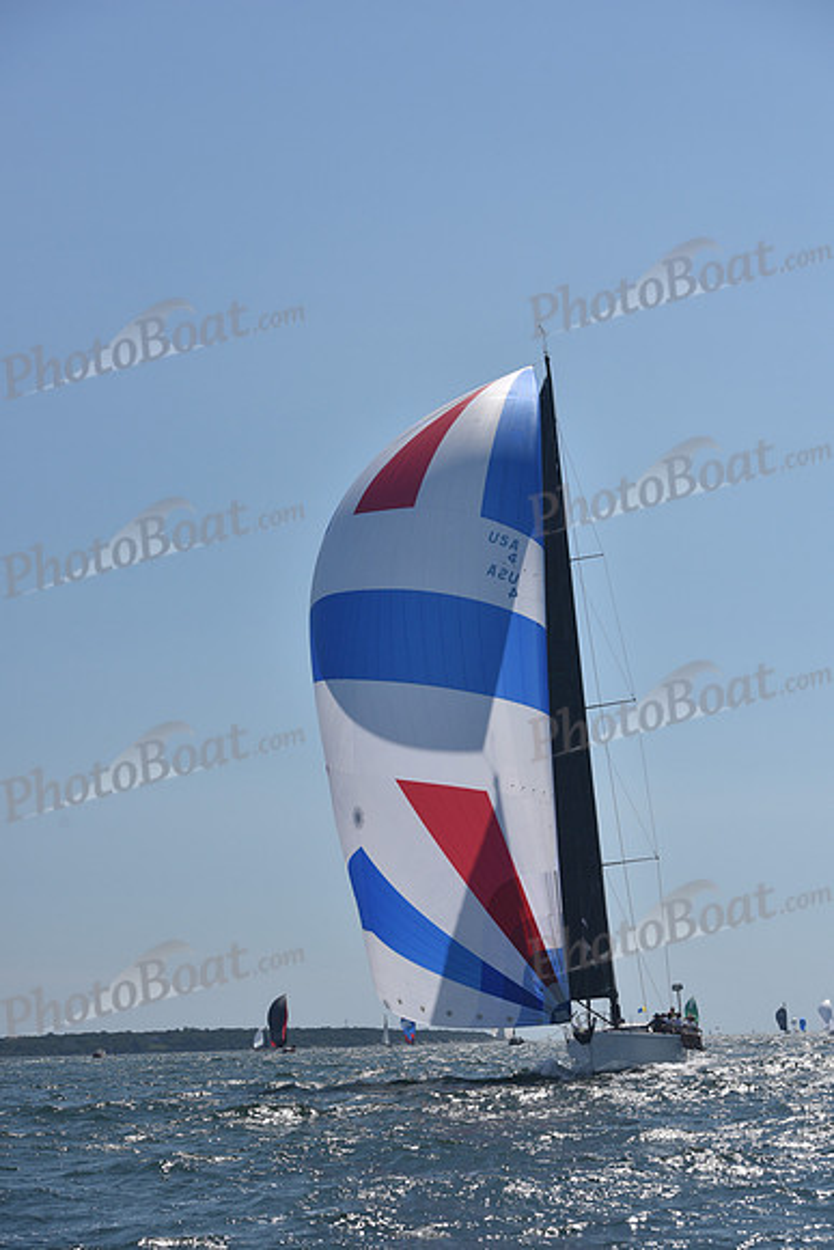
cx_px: 417
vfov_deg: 28.8
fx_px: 2431
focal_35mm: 70
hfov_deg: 19.5
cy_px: 625
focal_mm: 70
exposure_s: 1/1250
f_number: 7.1
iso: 250
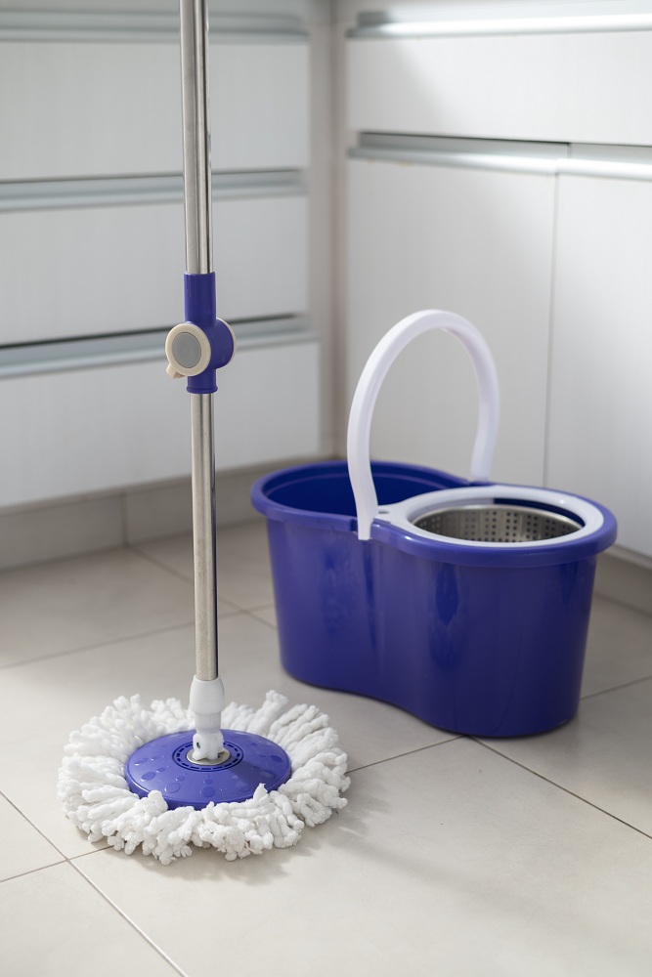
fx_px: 1358
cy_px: 488
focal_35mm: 50
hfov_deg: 27.0
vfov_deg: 39.6
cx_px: 326
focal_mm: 50
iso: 200
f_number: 2.8
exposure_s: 1/125
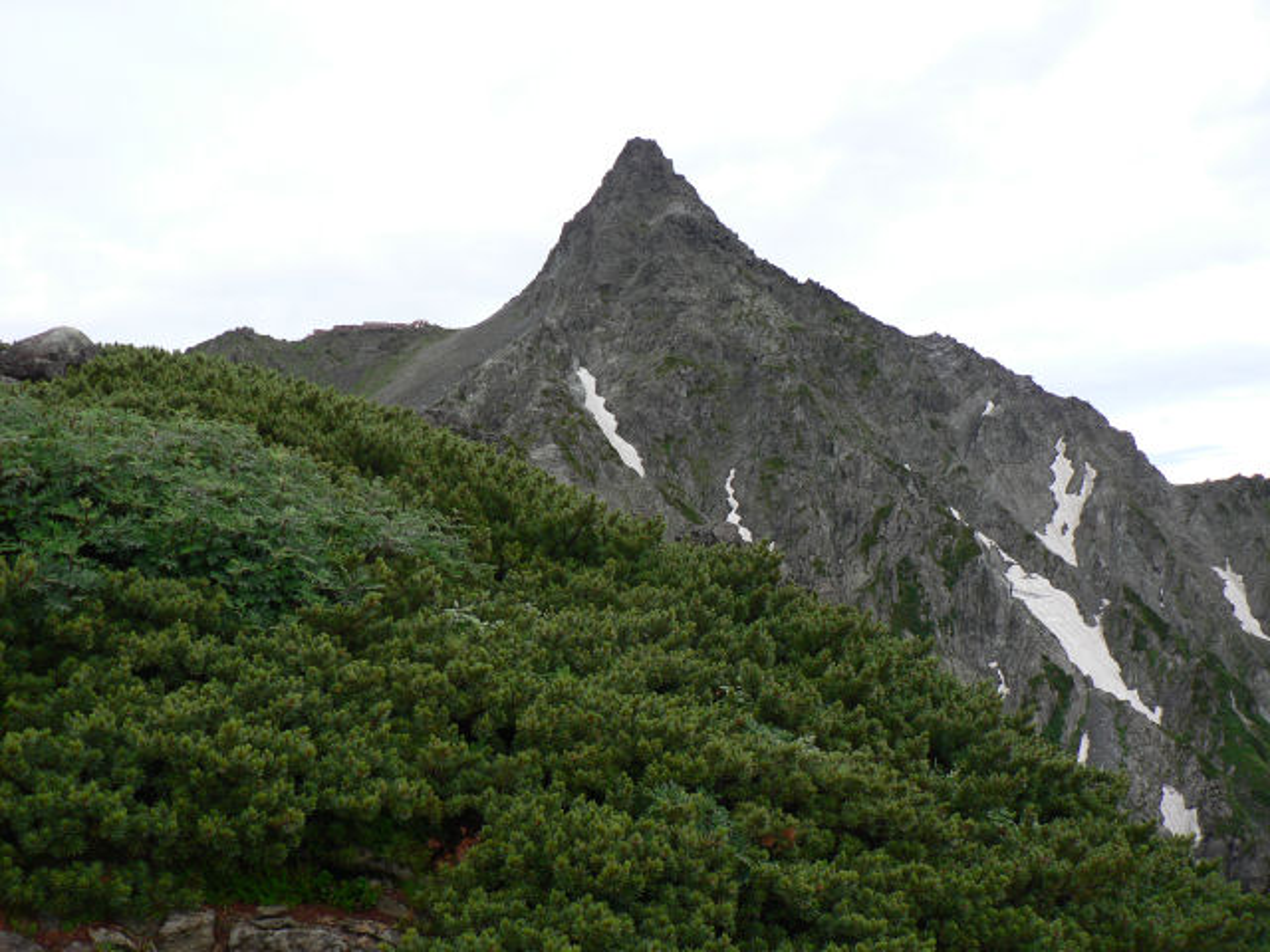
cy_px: 476
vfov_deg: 39.7
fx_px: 1321
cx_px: 635
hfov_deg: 51.4
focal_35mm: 36
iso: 80
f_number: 2.8
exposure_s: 1/60
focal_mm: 6
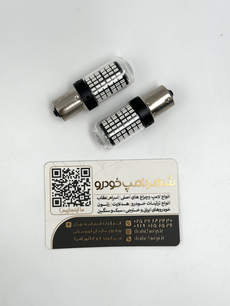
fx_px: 425
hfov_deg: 30.3
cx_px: 115
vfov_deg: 39.7
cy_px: 153
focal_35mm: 48
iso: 64
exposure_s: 1/919
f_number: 1.78
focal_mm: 6.86
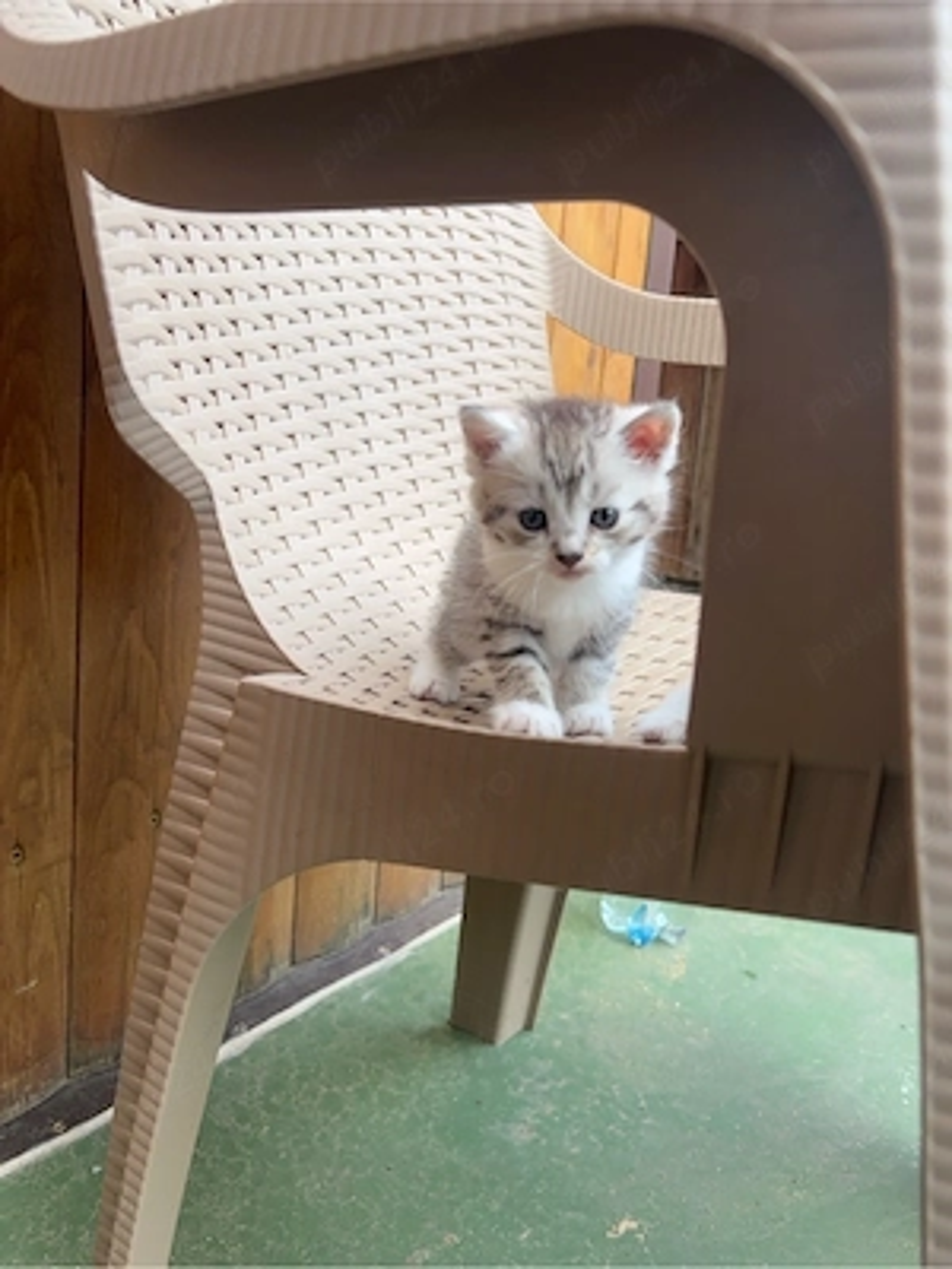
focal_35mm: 26
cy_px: 634
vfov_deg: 67.3
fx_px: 953
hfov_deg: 53.1
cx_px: 476
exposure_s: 1/360
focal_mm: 5.96
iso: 50
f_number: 1.6
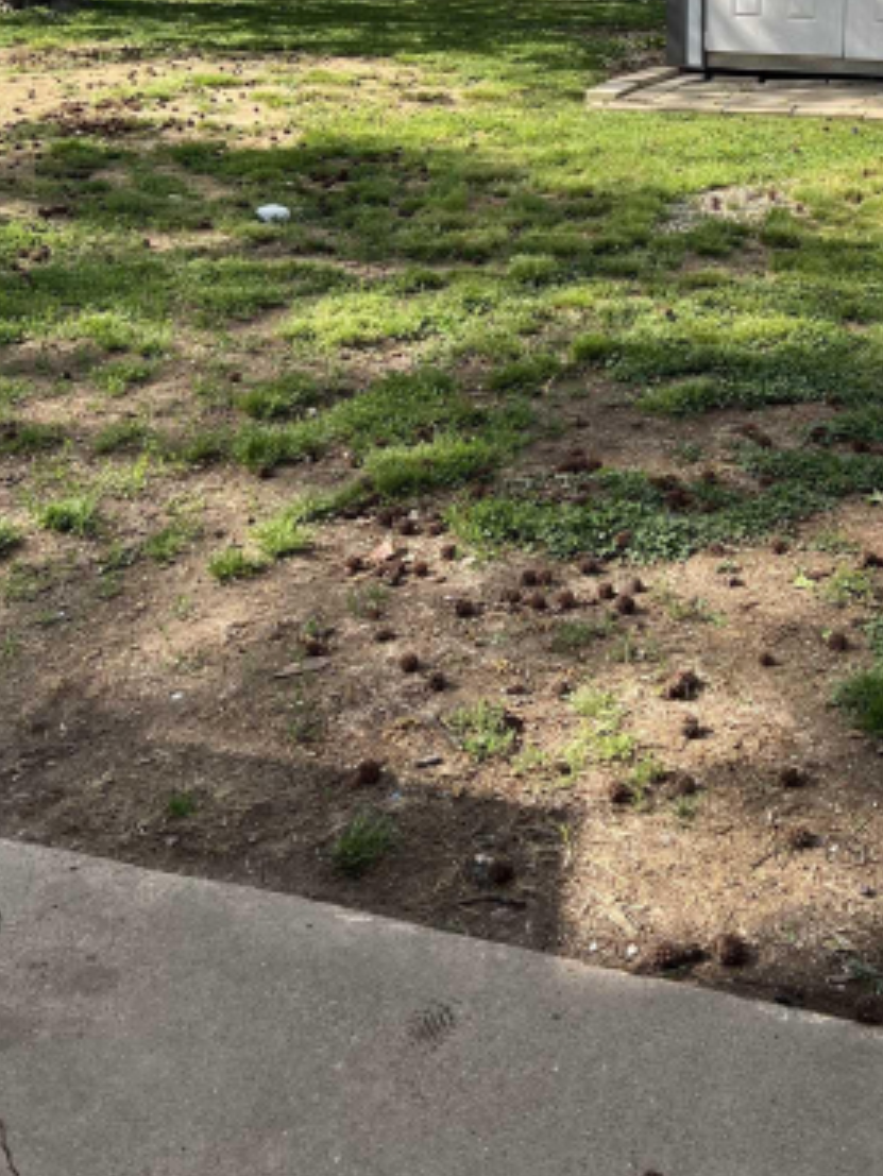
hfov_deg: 29.9
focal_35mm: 47
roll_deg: -1.0
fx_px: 1598
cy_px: 167
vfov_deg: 38.3
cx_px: 759
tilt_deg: -10.7
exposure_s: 1/2299
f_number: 1.5
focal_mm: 5.7
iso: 50
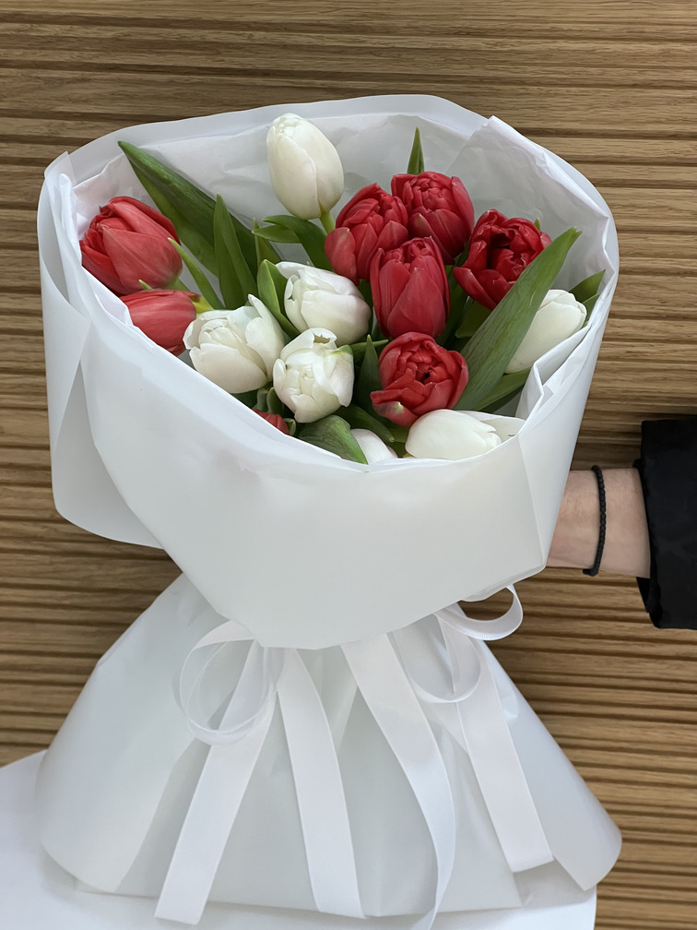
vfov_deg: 25.3
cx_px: 348
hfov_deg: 19.1
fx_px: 2067
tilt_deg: -37.0
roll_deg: +1.4
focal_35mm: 77
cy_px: 465
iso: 200
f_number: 2.8
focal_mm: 9
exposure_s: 1/50
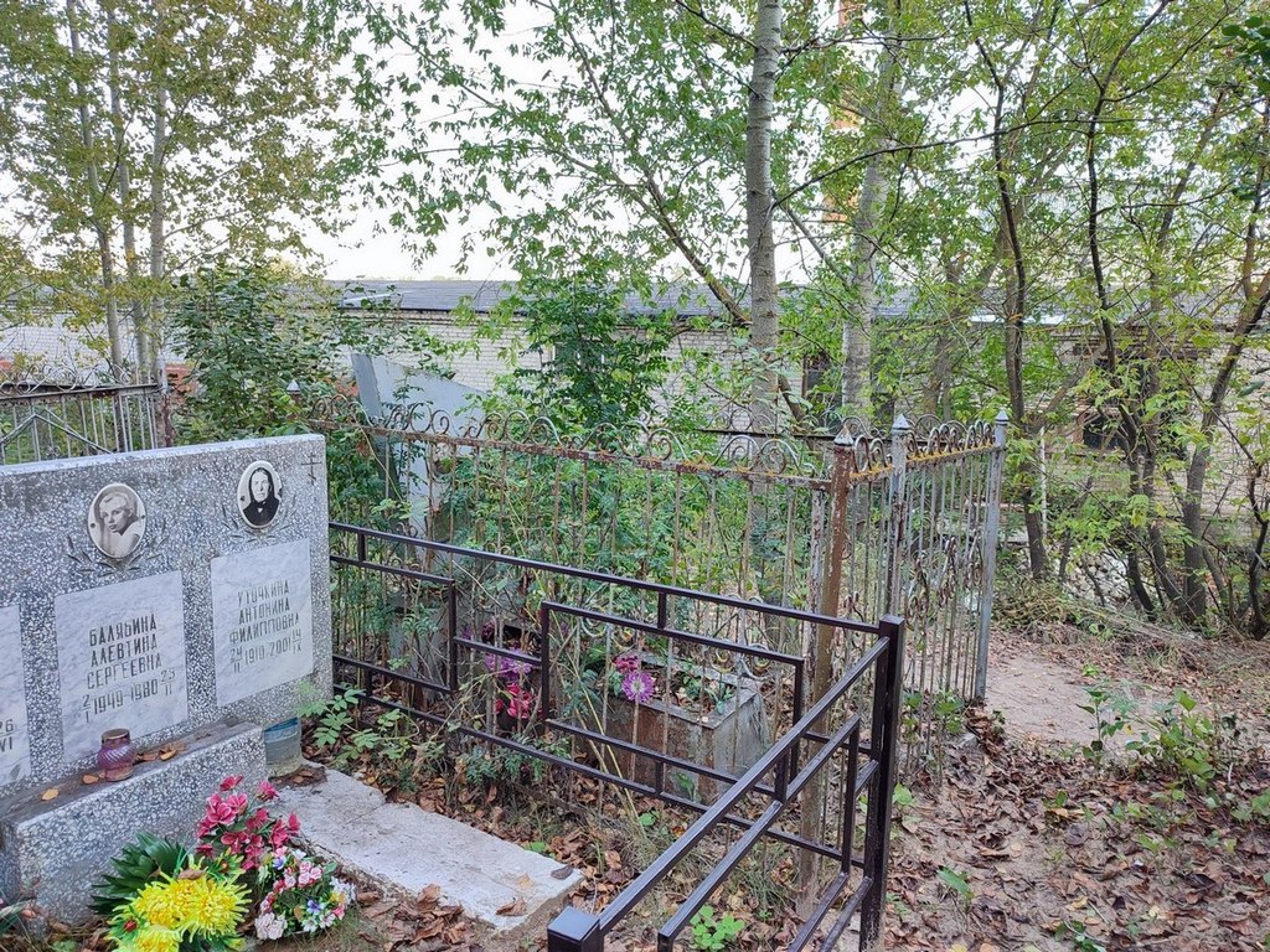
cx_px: 635
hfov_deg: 69.4
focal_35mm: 25
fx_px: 917
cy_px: 476
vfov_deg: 54.9
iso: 60
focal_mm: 6.04
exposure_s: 1/50
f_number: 1.9
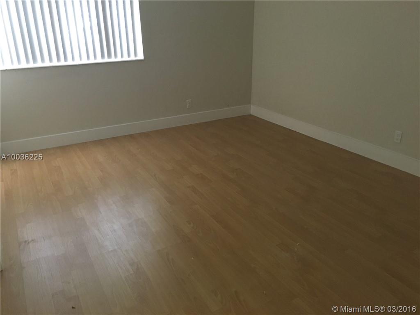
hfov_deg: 61.7
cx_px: 210
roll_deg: +1.2
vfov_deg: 48.2
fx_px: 352
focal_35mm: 29
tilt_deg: -21.5
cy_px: 158
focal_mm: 4.15
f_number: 2.2
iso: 200
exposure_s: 1/15
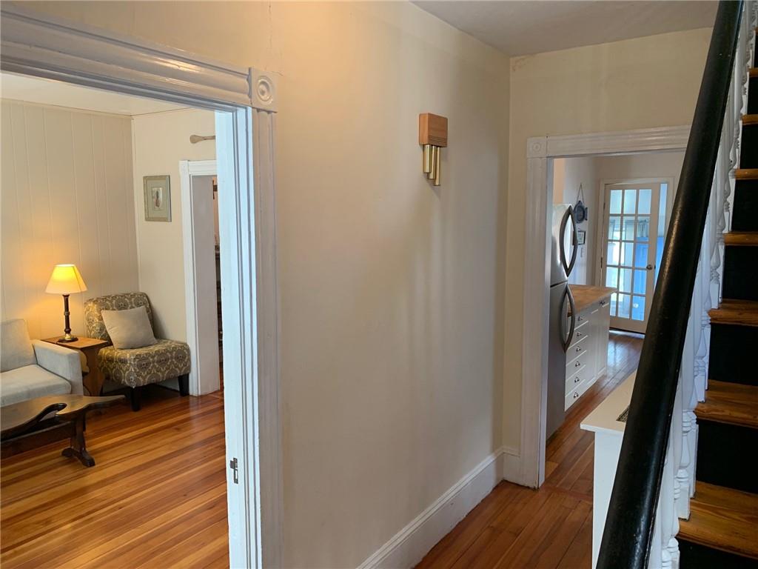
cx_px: 379
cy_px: 284
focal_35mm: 26
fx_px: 569
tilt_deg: -7.3
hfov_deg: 67.3
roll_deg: +0.2
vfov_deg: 53.1
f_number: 1.8
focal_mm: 4.25
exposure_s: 1/60
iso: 125
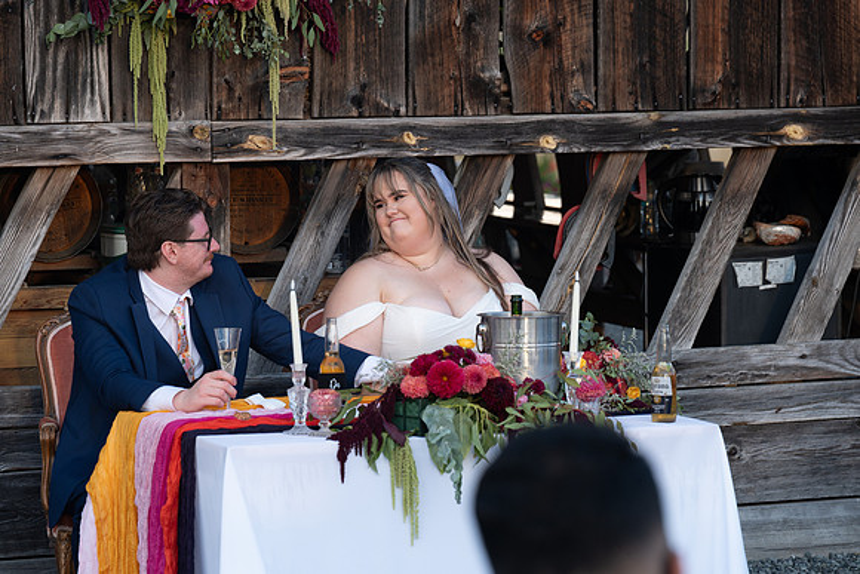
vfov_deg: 9.2
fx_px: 3584
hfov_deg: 13.7
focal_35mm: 150
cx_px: 430
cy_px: 287
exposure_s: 1/125
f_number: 5.6
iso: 320
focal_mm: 150
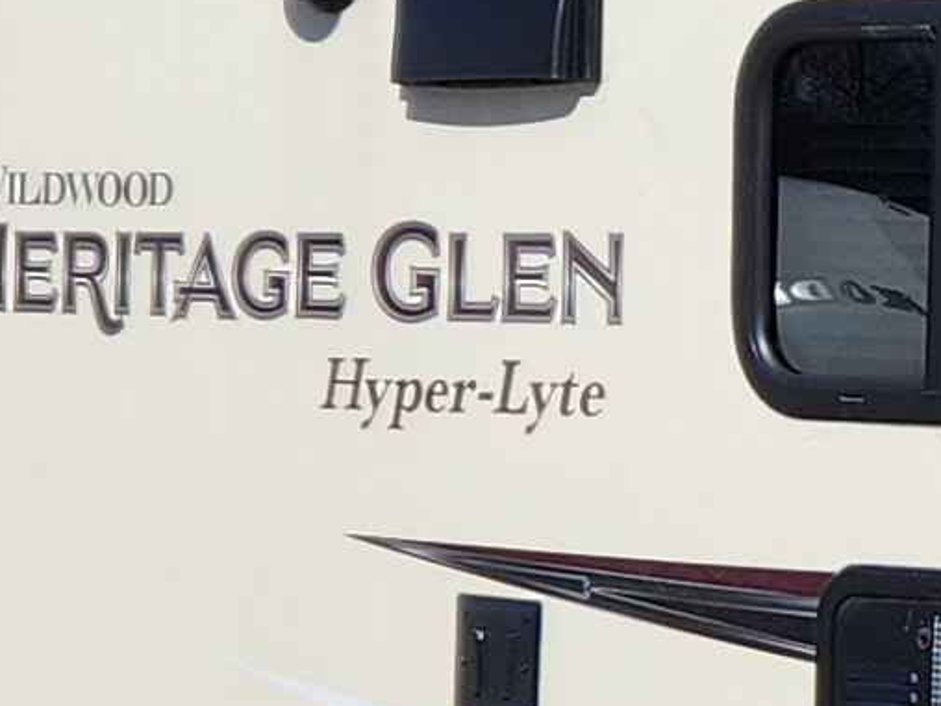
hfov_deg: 10.1
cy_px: 367
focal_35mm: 181
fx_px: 4920
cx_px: 1869
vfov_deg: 8.2
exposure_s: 1/3788
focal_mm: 5.4
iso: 20
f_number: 1.8
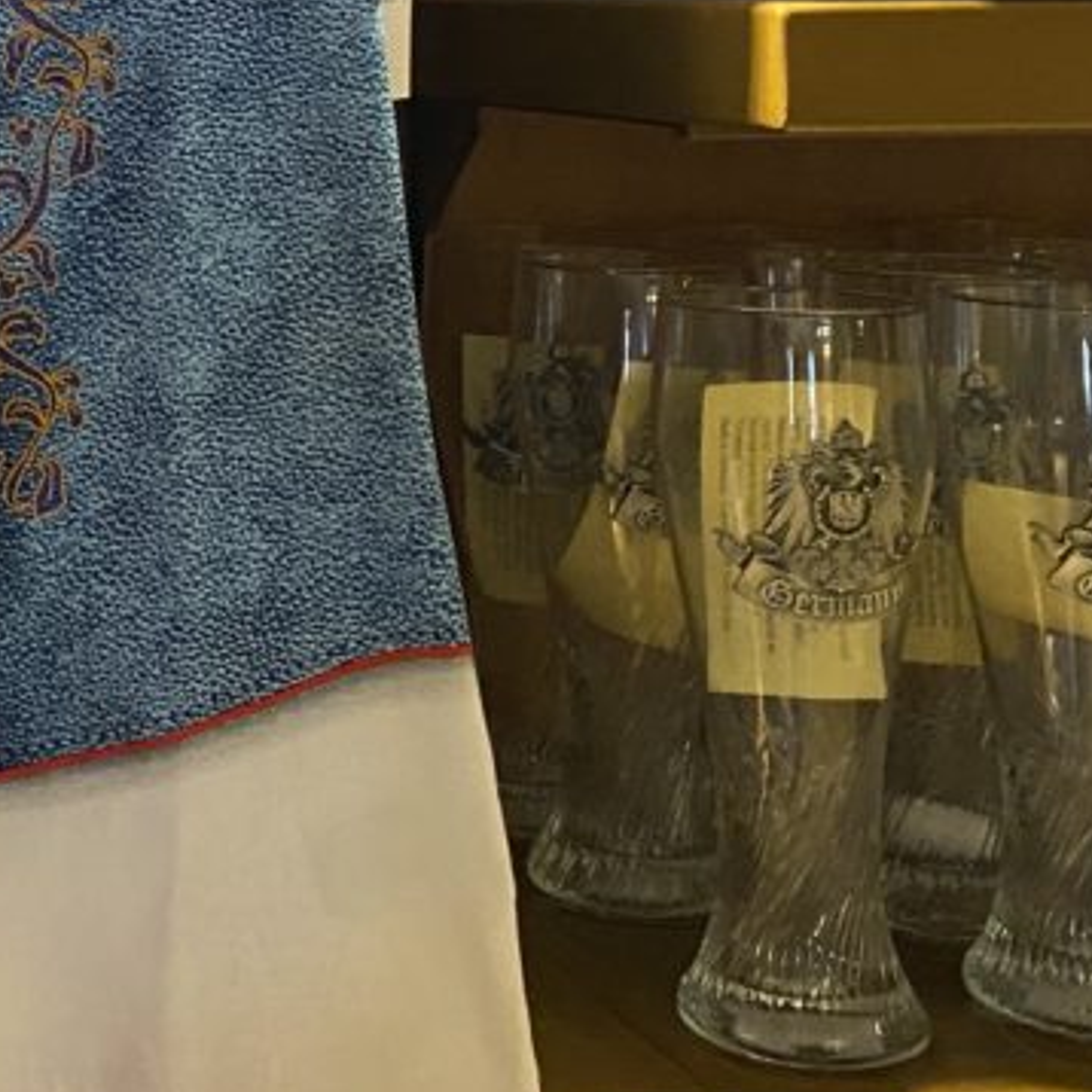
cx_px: -308
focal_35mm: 77
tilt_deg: +1.9
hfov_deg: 20.6
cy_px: -131
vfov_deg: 21.3
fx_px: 2748
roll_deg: +0.3
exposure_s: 1/30
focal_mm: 4.25
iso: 500
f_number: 1.8
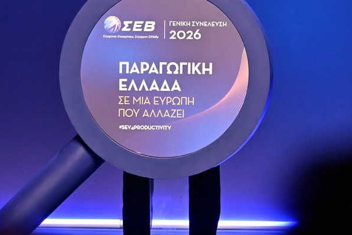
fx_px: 5328
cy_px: 37
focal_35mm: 545
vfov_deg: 2.5
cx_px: 167
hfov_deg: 3.8
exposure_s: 1/200
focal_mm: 180
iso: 3200
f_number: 6.3
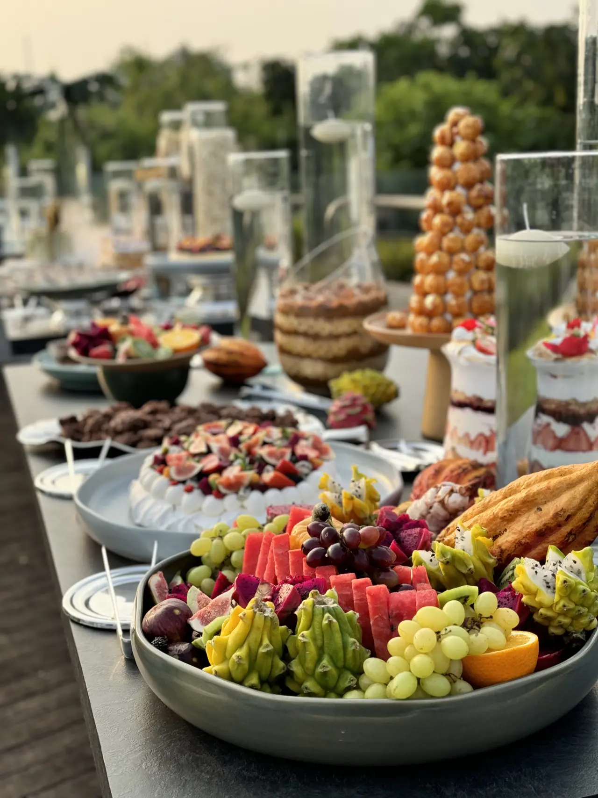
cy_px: 399
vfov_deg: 39.7
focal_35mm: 48
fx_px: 1106
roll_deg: +1.3
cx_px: 299
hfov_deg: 30.3
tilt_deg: -12.0
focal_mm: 6.76
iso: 64
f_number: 1.78
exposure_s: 1/1094
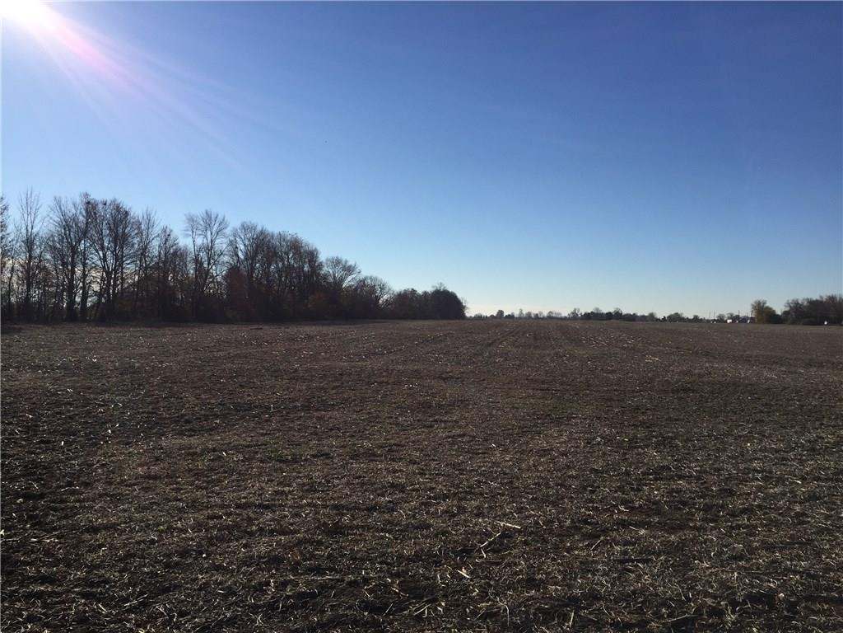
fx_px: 706
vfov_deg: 48.2
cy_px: 316
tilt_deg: +0.1
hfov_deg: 61.7
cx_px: 422
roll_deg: -1.9
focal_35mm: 29
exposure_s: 1/3597
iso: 32
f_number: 2.2
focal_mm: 4.15
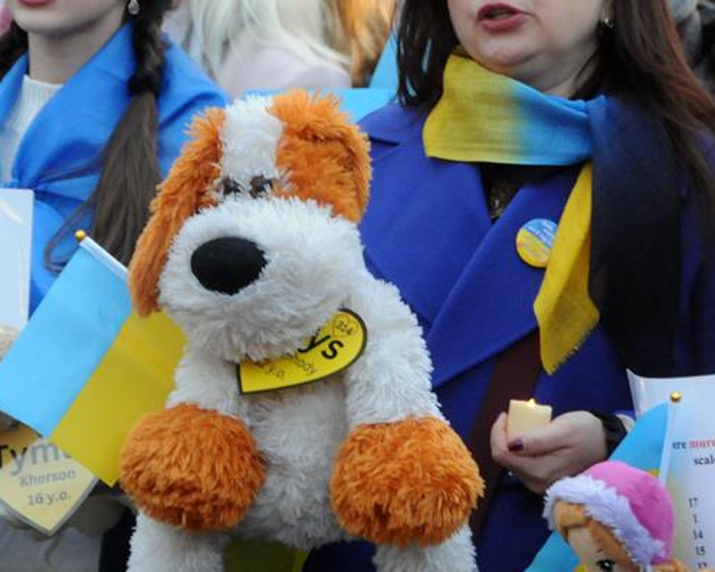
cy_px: 226
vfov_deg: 6.8
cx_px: 341
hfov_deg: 8.4
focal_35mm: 229
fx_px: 4848
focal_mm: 70
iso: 1600
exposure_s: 1/125
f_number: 6.3
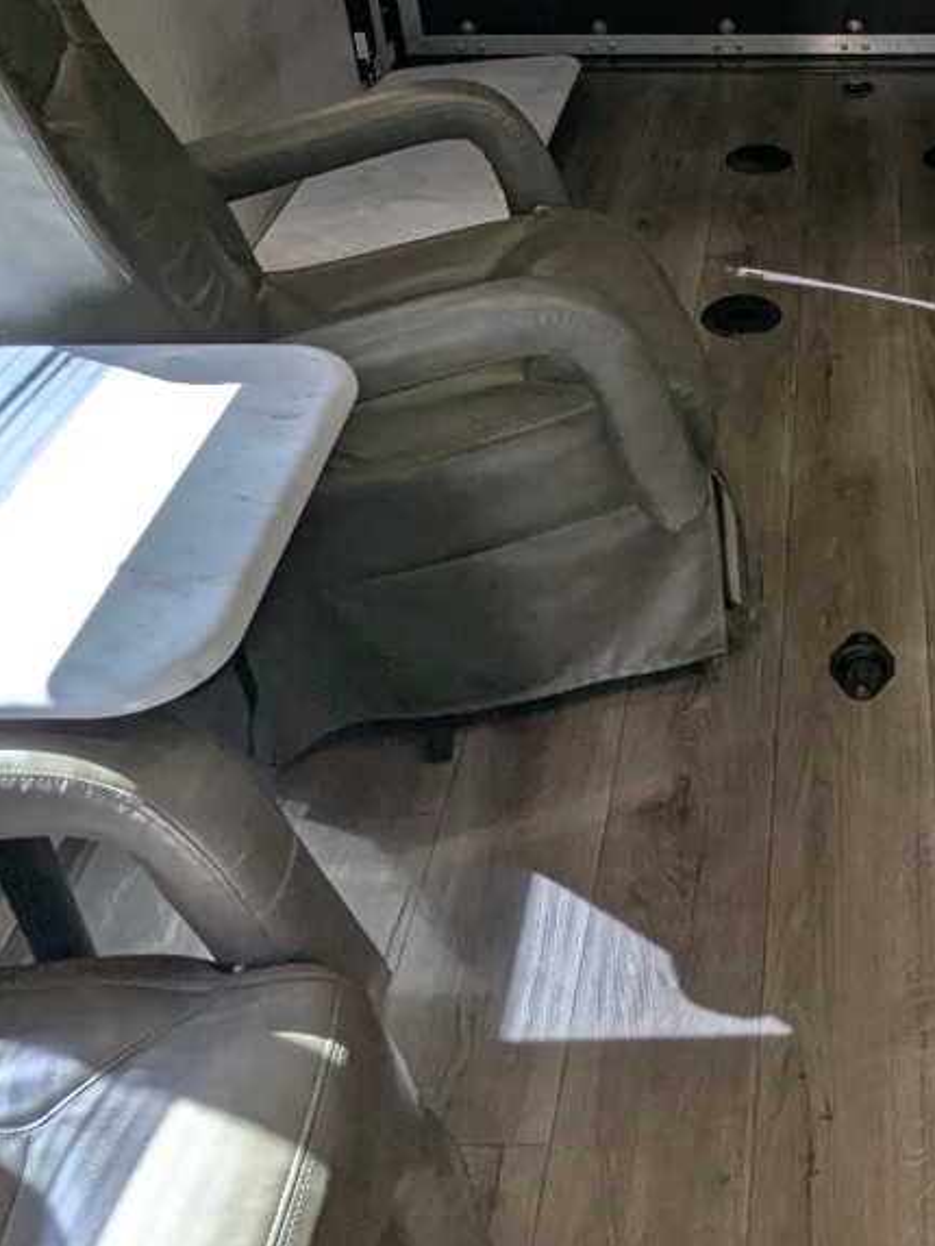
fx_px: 1404
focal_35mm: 39
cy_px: 270
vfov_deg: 45.7
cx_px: 853
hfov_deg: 34.6
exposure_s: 1/79.9
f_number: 2.2
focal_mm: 2.35
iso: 88
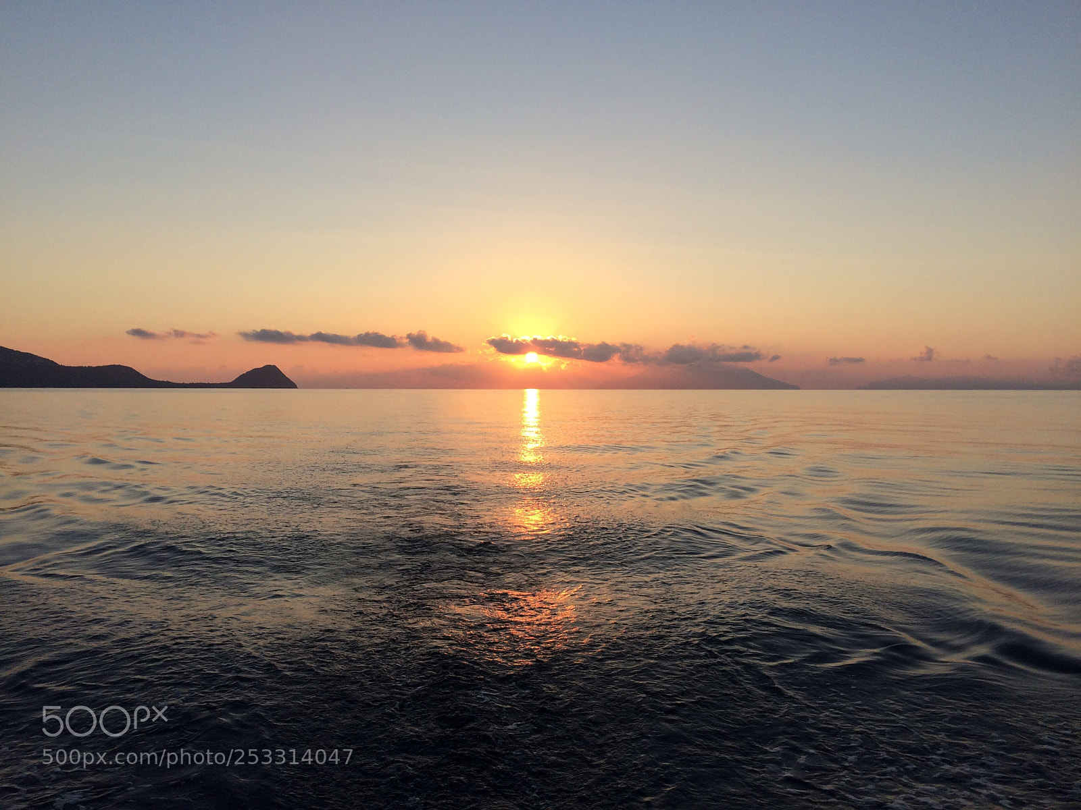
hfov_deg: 61.7
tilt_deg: -2.9
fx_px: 906
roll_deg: -0.6
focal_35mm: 29
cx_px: 540
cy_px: 405
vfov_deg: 48.2
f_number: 2.2
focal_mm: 4.15
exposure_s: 1/1244
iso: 32
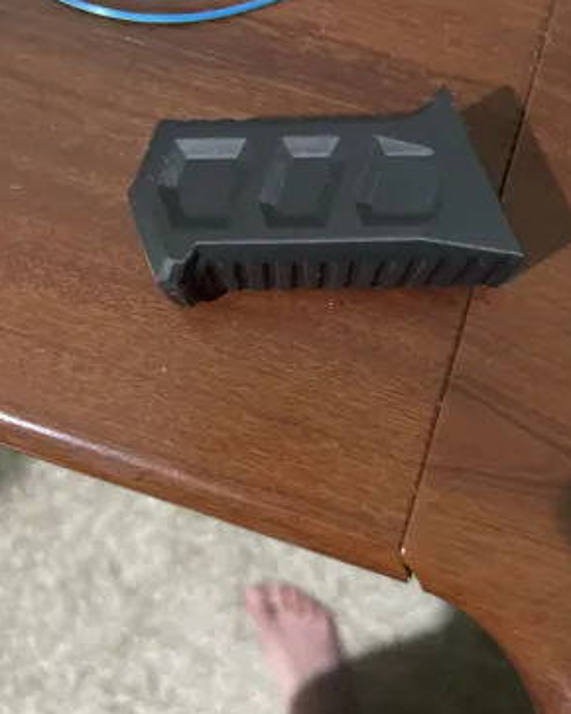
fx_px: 592
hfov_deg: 51.5
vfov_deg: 62.2
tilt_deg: -79.7
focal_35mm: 28
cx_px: 289
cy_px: 360
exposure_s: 1/30
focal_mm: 4.2
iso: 1000
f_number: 1.6
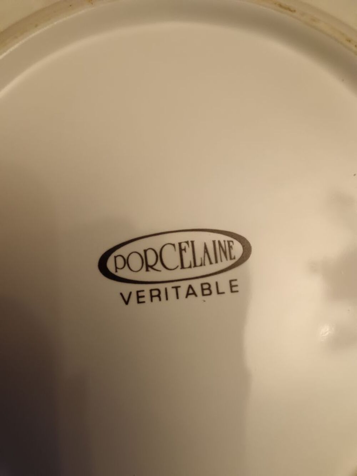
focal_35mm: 27
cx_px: 178
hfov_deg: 51.4
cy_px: 238
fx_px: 371
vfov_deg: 65.3
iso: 3935
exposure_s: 1/100
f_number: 1.9
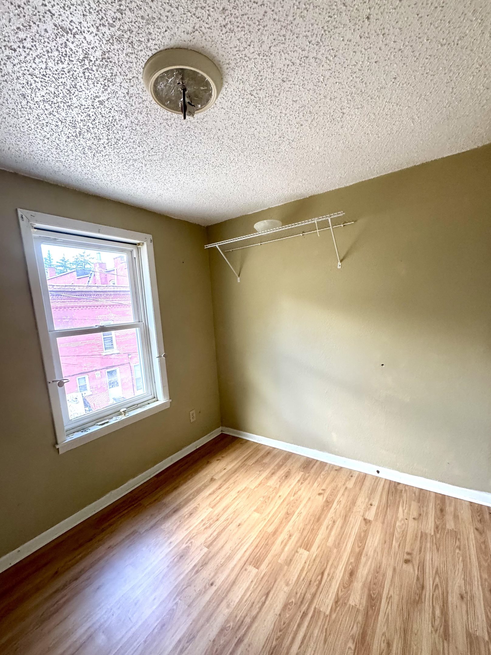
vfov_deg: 98.0
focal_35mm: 15
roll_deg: +4.1
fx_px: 284
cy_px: 349
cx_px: 238
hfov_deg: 81.7
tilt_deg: -10.0
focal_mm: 2.22
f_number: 2.2
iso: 320
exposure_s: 1/99
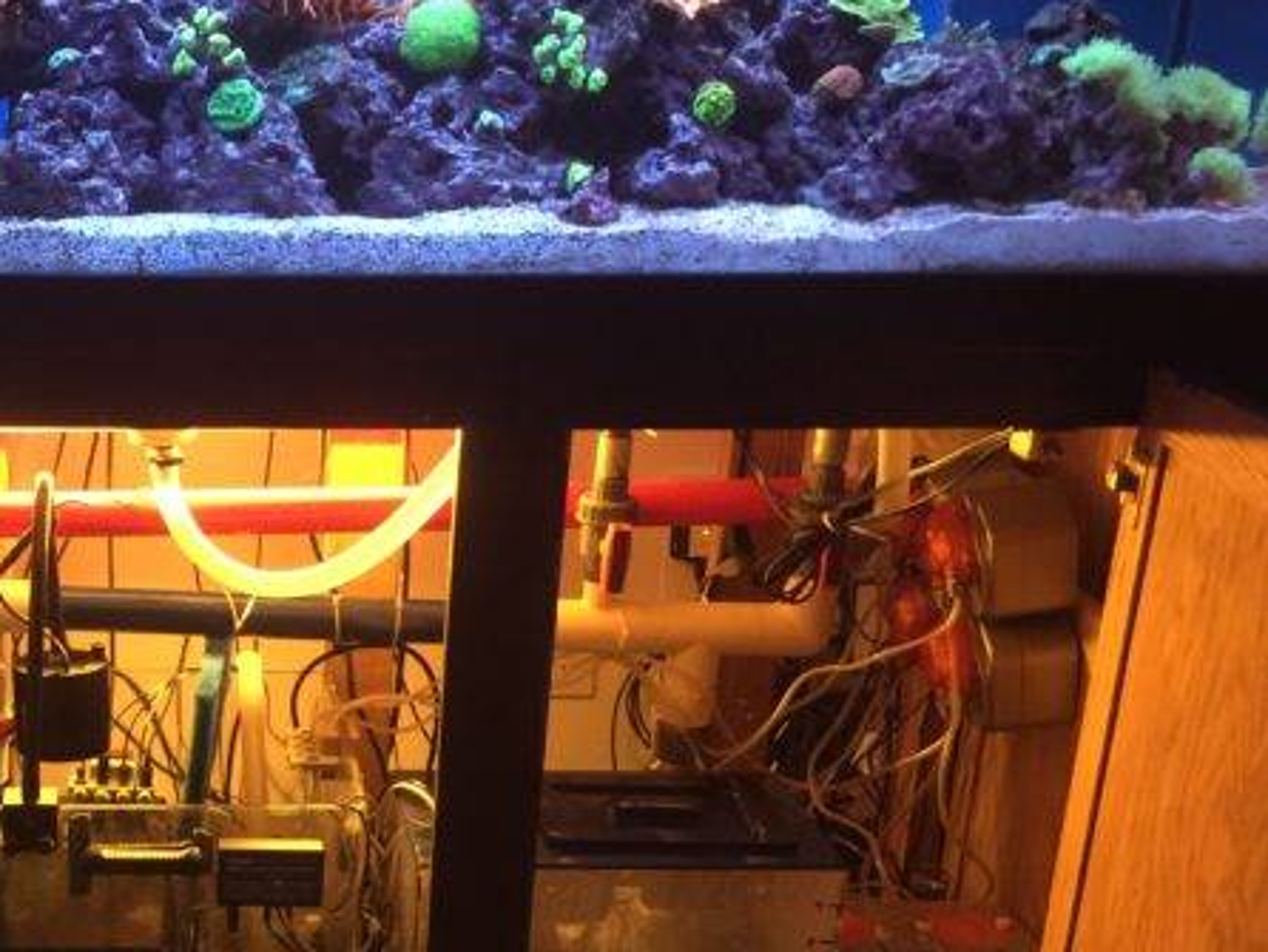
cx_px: 131
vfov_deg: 26.4
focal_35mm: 54
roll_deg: -0.4
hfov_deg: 33.7
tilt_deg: -21.3
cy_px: 791
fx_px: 1979
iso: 80
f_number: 2.2
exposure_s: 1/4
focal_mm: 4.15
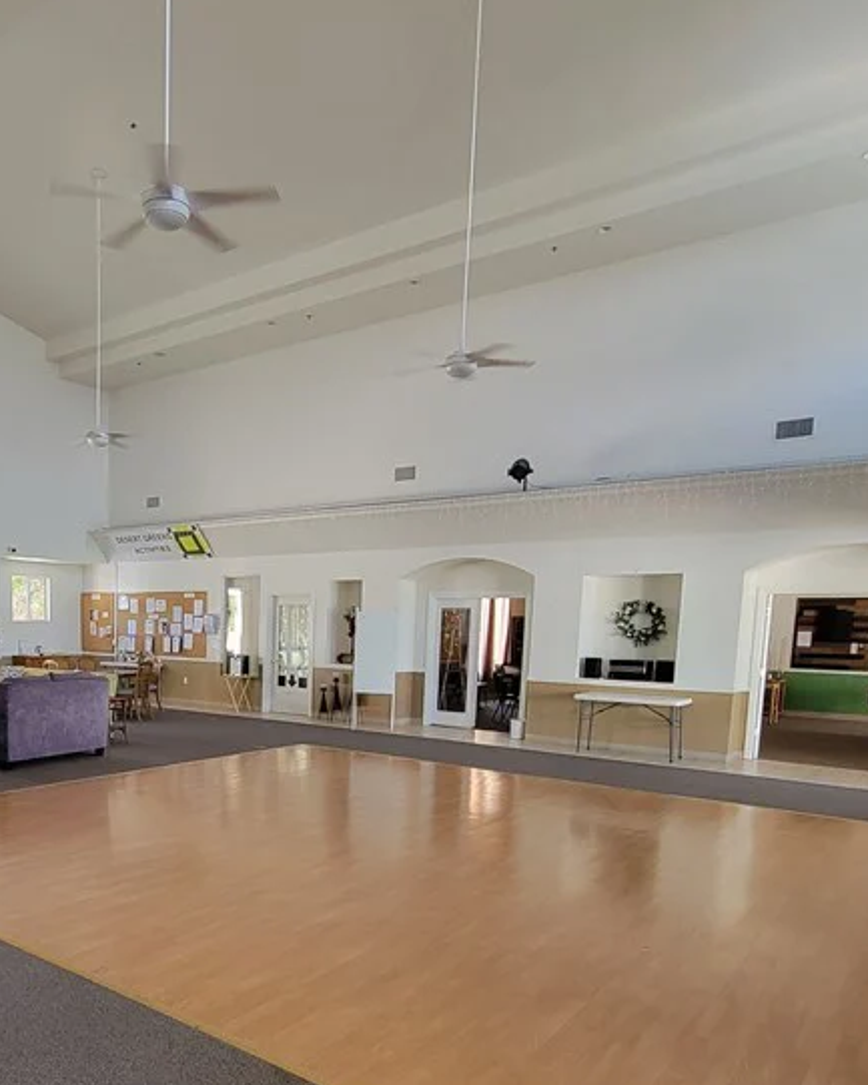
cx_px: 221
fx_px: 770
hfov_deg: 56.0
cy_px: 728
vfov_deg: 68.2
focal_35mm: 24
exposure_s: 1/60
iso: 200
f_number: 2.2
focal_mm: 2.2
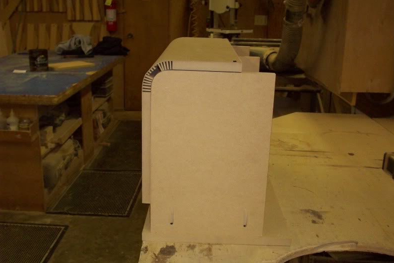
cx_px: 198
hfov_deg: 49.6
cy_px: 133
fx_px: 427
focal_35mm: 39
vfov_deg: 34.2
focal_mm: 6.2
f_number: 2.8
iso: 200
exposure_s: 1/64
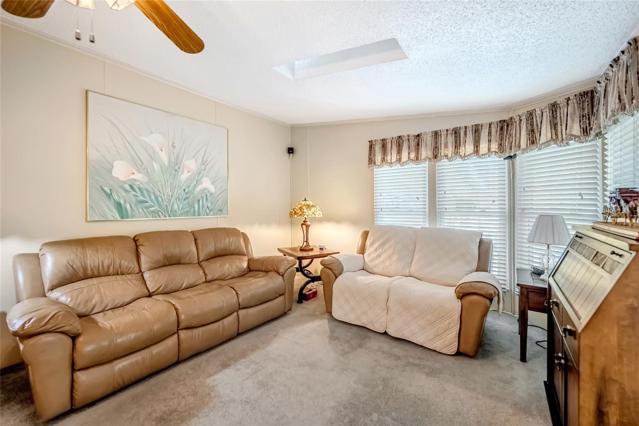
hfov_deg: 104.2
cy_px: 213
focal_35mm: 14
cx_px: 320
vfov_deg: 81.3
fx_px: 249
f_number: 4
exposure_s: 1/1000
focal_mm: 14
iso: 2500
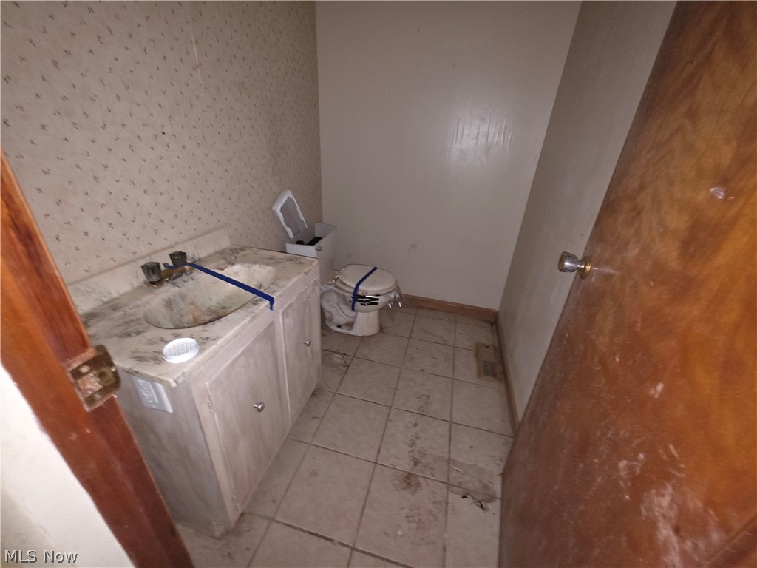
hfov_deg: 106.2
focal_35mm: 13
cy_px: 284
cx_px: 378
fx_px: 284
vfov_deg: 89.9
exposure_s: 1/8
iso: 2500
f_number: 1.9
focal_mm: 2.2
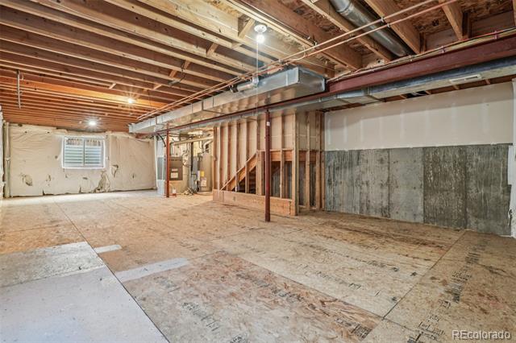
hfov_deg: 95.0
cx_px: 258
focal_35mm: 16
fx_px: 236
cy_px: 172
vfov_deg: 72.0
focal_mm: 11
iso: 800
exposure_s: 1/4
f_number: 8
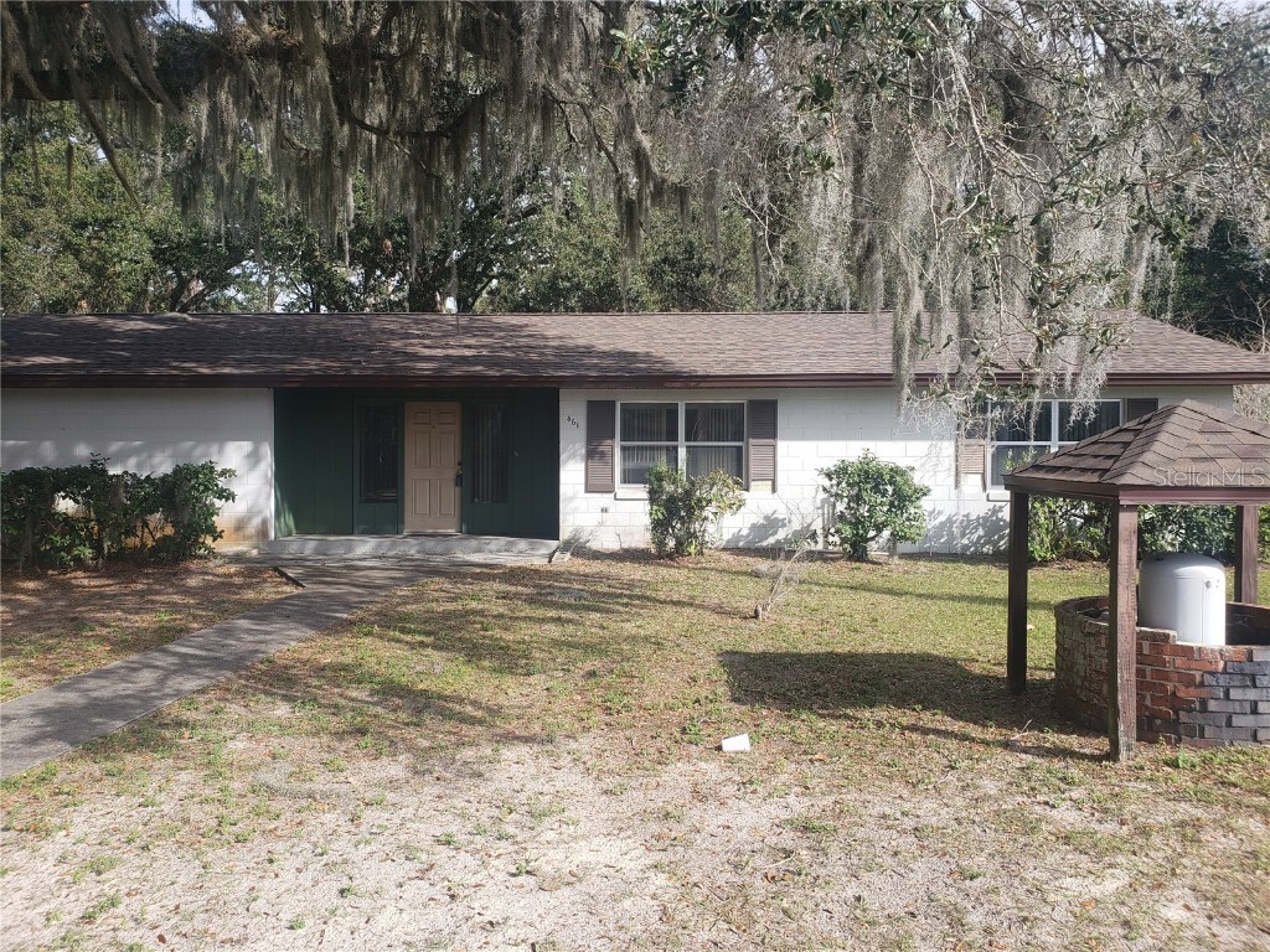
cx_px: 635
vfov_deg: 53.1
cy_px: 476
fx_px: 954
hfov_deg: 67.3
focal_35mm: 26
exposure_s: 1/762
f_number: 2.4
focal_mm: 4.3
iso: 50
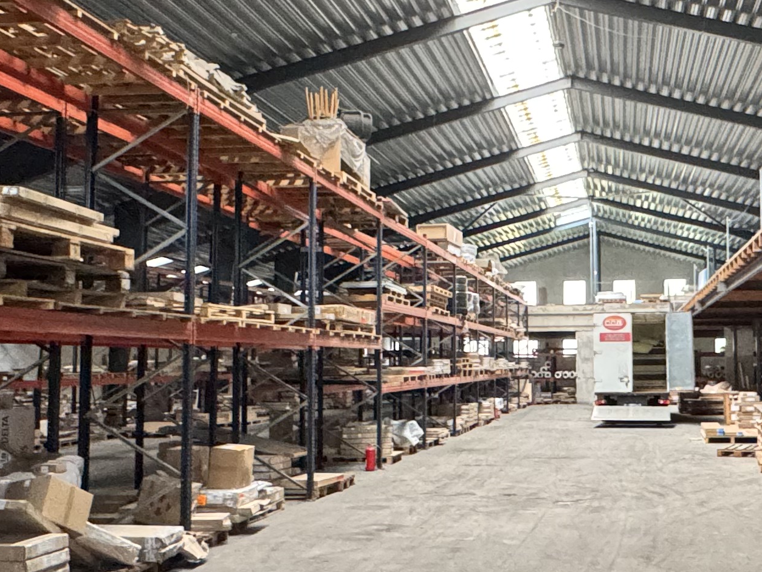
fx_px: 991
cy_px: 286
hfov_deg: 41.3
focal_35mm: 45
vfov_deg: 32.2
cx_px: 528
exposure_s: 1/60
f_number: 2.2
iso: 640
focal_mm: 2.22
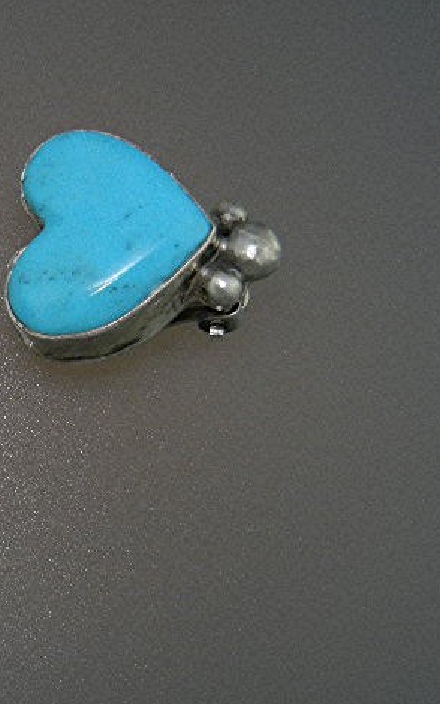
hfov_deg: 15.0
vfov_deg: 24.4
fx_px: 1632
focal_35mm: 85
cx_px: -21
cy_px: 356
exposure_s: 1/30
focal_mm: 10.6
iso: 465
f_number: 8
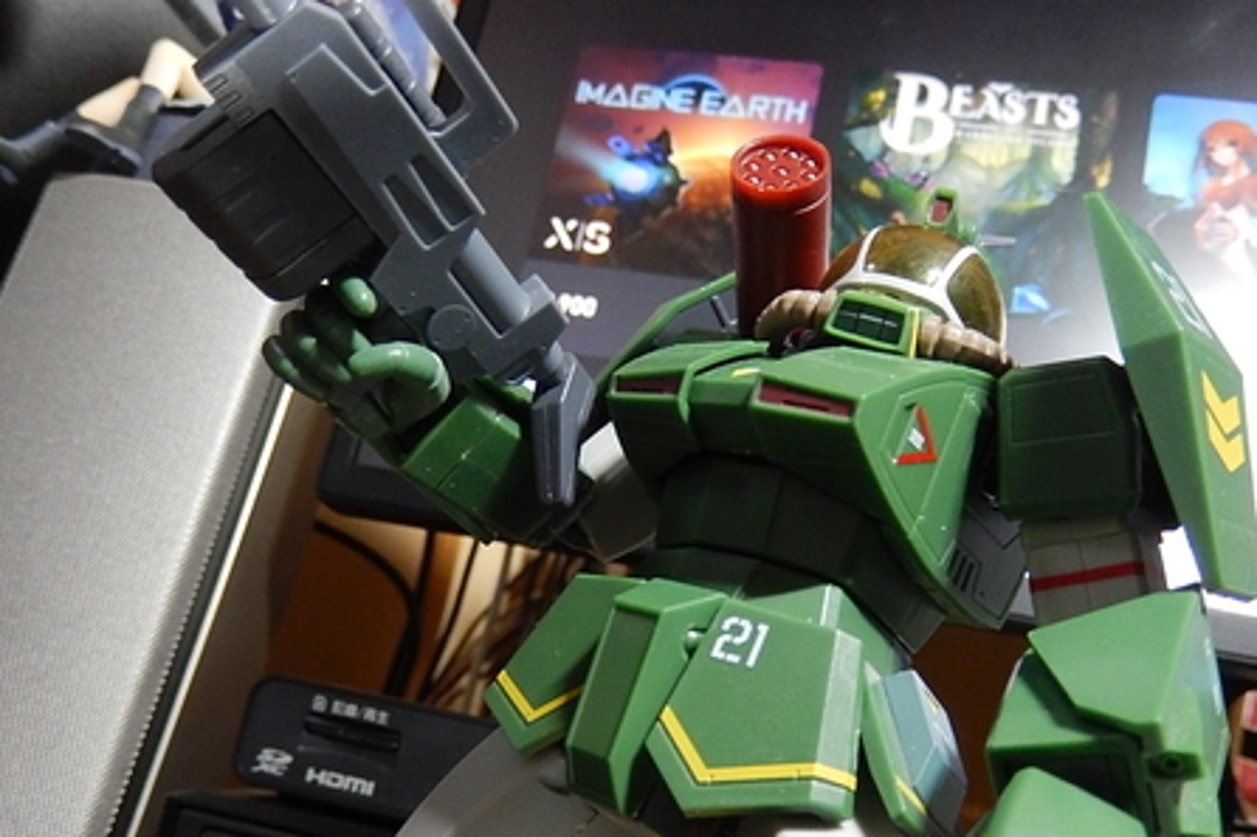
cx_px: 631
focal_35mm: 35
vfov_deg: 37.4
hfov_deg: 54.5
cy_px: 558
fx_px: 1222
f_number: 3.4
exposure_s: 1/8
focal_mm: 4.5
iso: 500
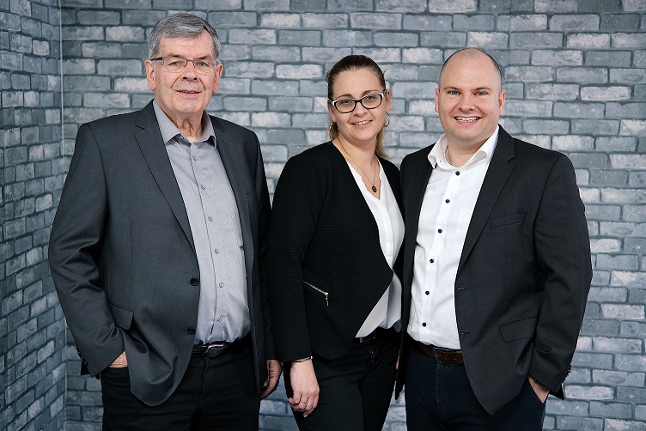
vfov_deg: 27.0
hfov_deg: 39.6
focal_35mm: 50
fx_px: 898
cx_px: 323
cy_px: 216
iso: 250
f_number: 1.4
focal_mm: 33
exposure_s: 1/60
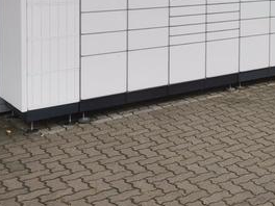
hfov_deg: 26.4
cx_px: 288
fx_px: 548
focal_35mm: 69
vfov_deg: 20.4
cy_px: -15
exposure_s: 1/255
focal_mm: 4.75
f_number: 1.8
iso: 50
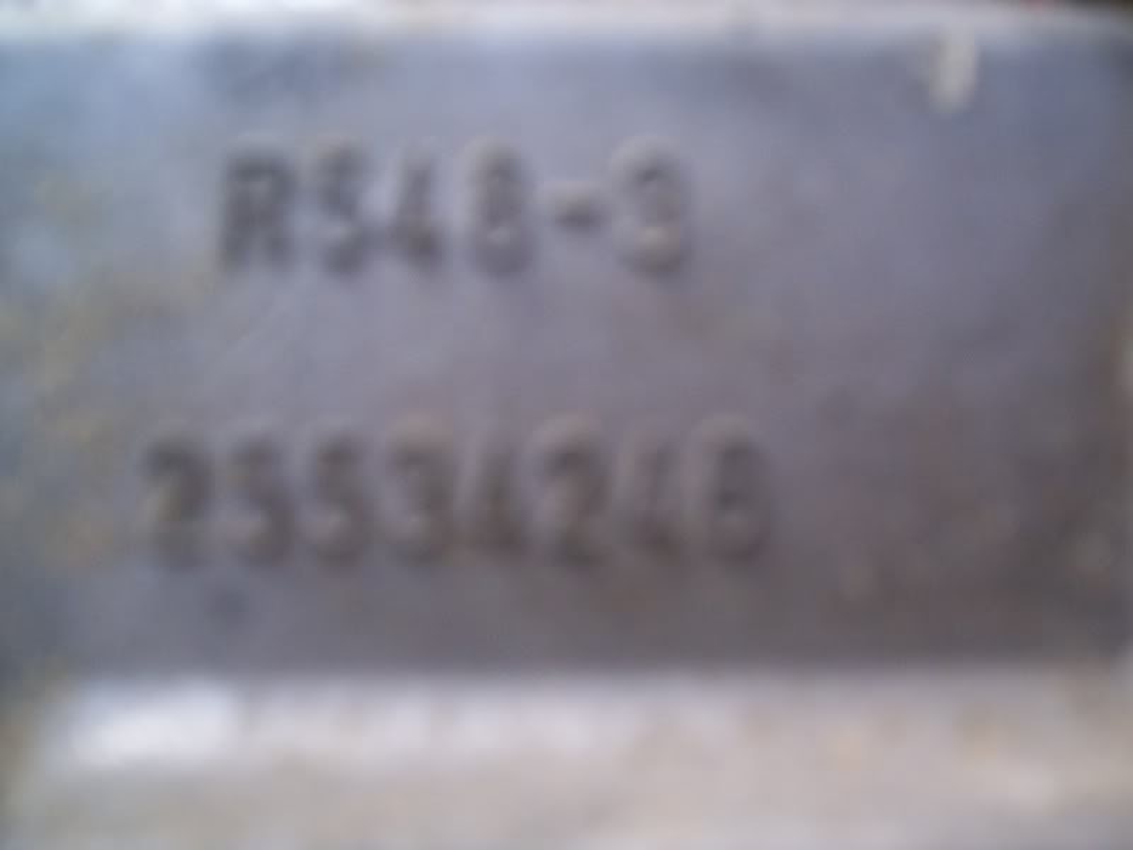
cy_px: 425
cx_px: 566
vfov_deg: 39.7
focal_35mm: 36
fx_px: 1178
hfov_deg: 51.4
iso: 140
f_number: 4.5
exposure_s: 1/34
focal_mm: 5.9
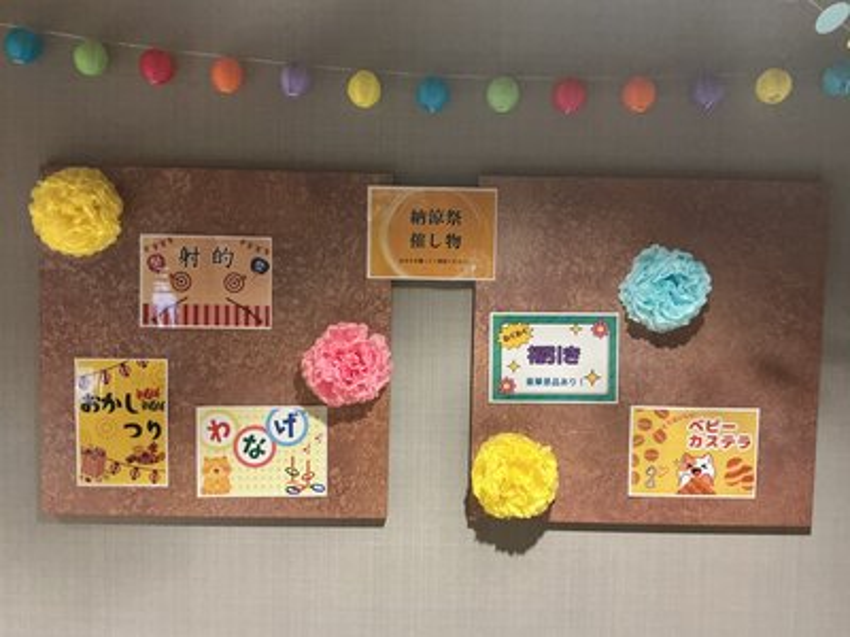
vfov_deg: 48.2
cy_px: 318
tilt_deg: -0.4
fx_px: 712
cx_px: 425
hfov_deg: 61.7
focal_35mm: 29
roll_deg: -0.8
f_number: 1.8
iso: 320
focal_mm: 3
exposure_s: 1/40
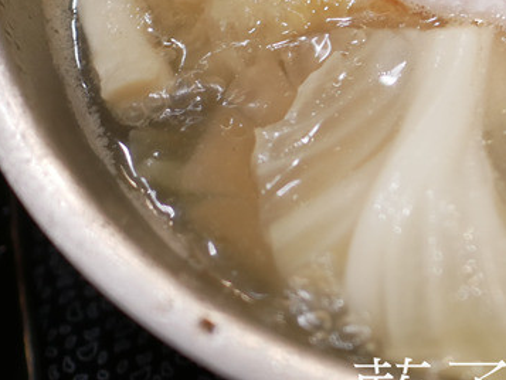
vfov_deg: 16.9
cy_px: -64
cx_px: 634
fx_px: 1228
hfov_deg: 21.4
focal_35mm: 84
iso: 320
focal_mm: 15
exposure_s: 1/60
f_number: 1.7
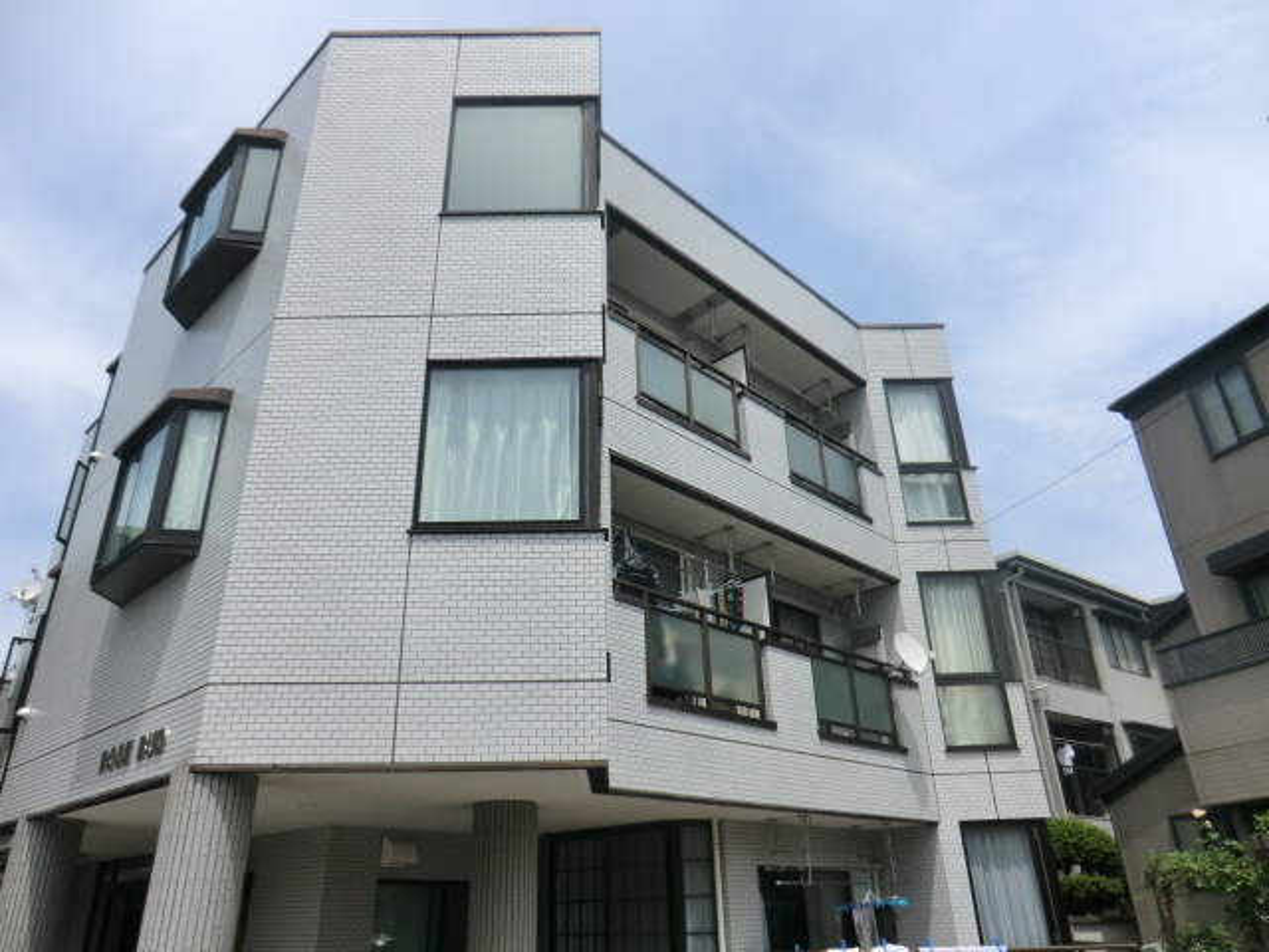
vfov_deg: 56.8
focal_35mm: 24
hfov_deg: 71.6
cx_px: 634
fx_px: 880
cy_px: 476
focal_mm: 4.3
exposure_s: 1/320
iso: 80
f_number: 7.5
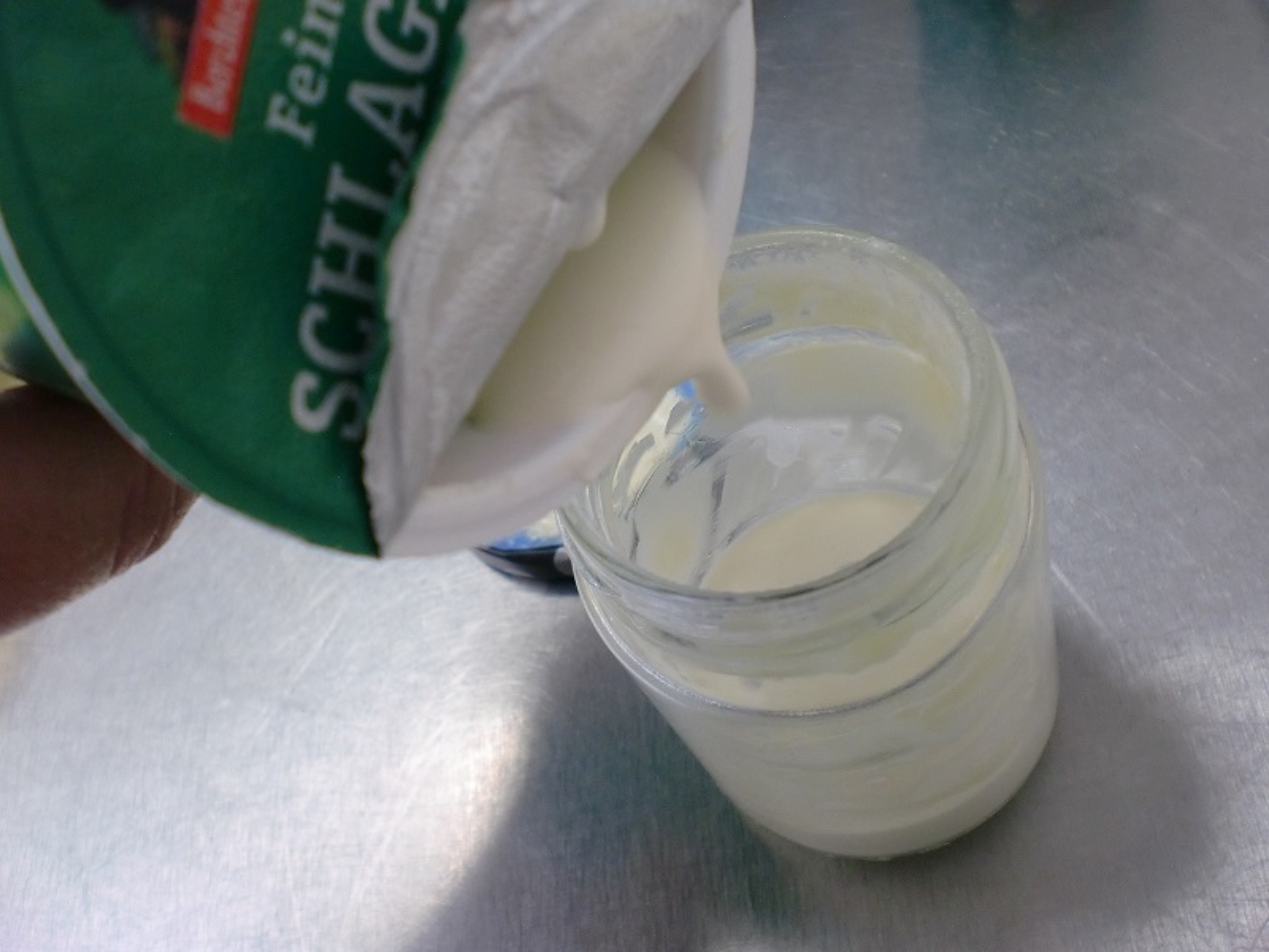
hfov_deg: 52.6
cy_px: 476
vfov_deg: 40.7
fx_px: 1283
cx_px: 634
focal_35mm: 35
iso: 200
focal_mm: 6.3
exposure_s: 1/60
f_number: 3.1
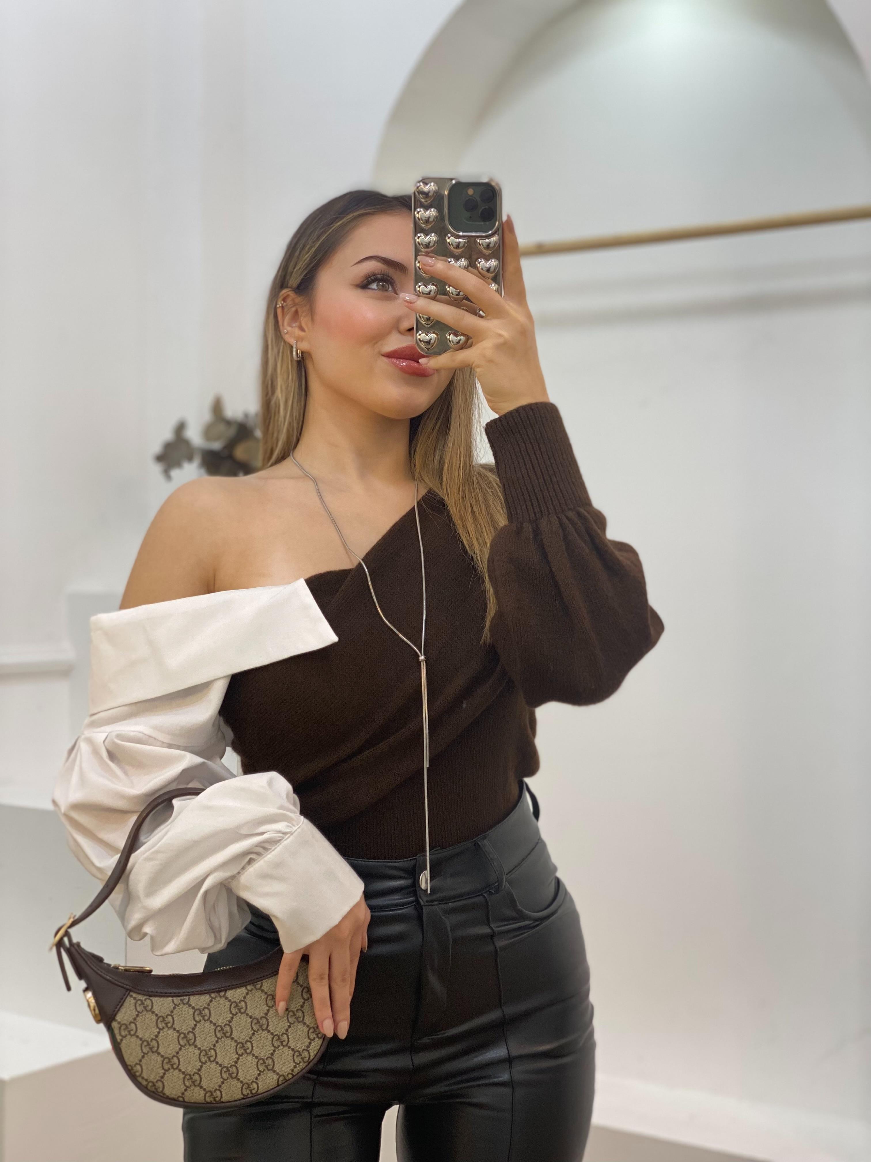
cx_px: 436
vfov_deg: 36.8
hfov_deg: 28.0
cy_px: 581
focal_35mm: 52
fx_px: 1745
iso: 80
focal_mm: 6
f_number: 2
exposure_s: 1/100
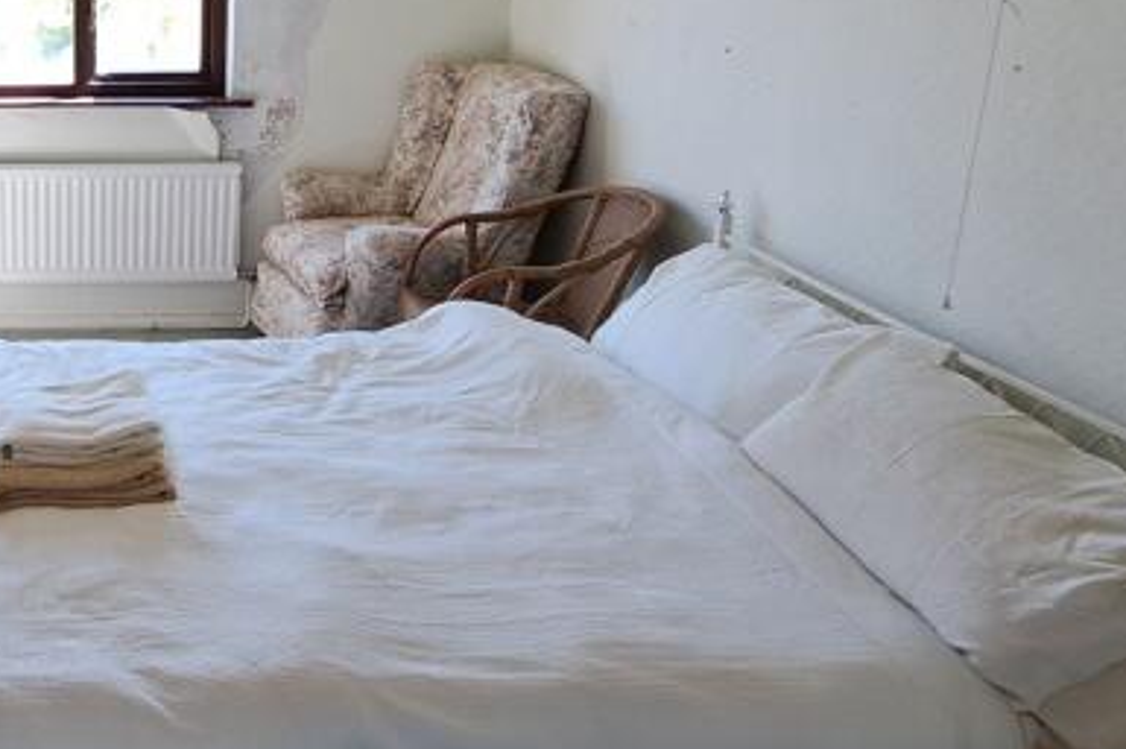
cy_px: 214
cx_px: 23
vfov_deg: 36.2
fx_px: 1125
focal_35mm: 36
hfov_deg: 45.6
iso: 50
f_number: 2.2
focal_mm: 1.74
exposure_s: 1/50
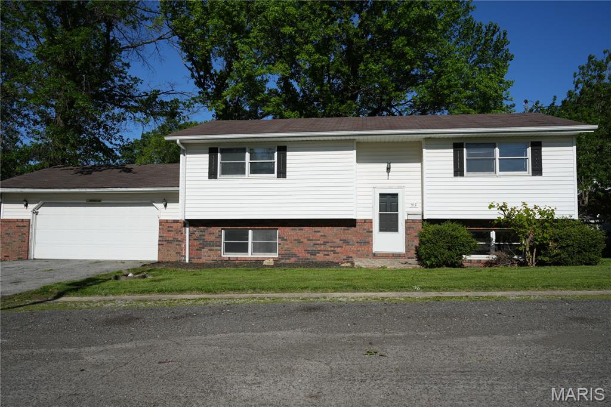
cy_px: 204
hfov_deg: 65.5
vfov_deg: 46.4
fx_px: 475
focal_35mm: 28
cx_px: 306
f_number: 8
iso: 125
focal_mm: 28
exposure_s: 1/640
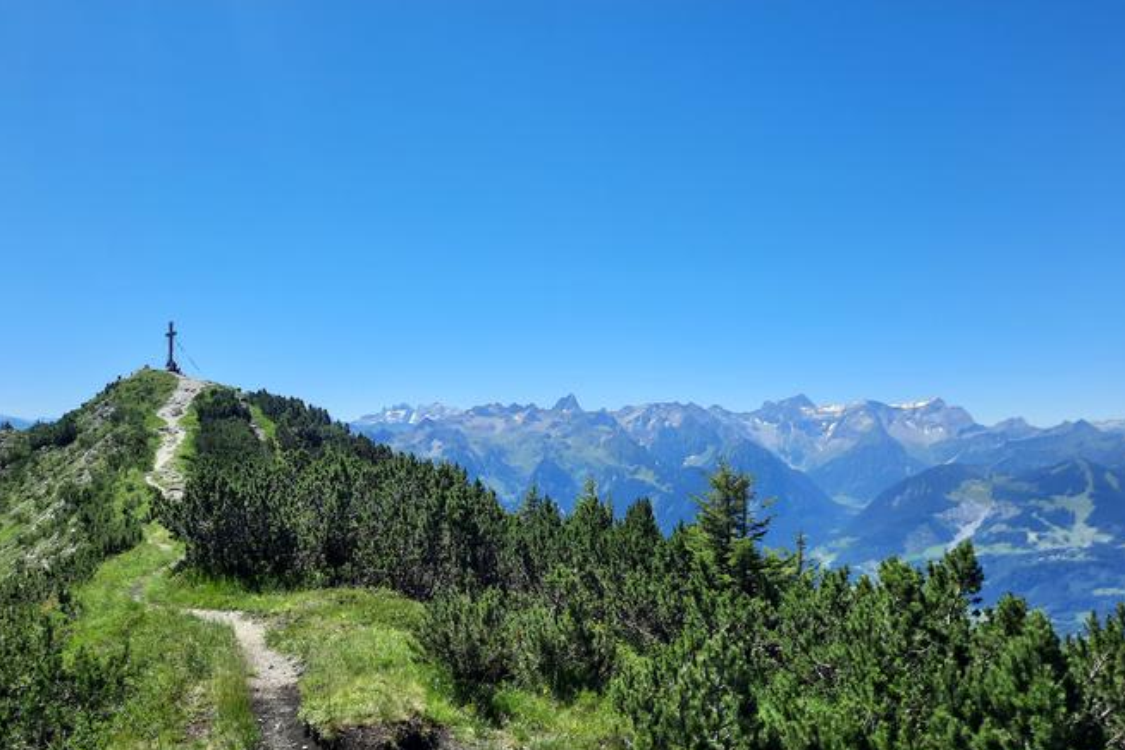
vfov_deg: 47.8
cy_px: 434
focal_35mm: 27
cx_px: 550
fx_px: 844
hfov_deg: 67.4
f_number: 2
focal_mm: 4.6
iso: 32
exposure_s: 1/1189
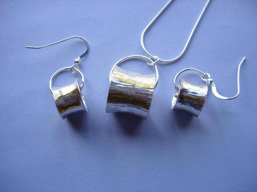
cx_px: 128
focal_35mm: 38
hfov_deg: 49.0
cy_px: 96
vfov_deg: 37.7
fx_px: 282
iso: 64
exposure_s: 1/242
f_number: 2.8
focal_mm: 7.8
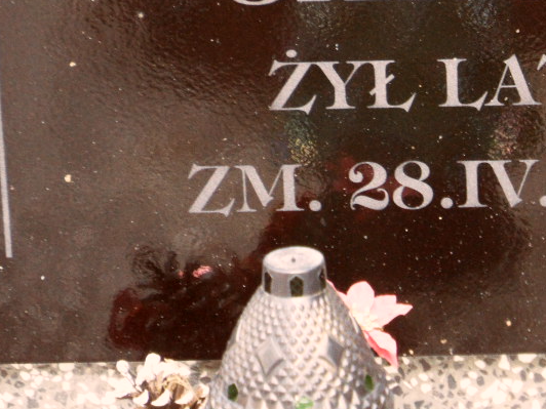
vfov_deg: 6.4
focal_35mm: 231
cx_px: 484
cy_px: 23
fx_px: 3644
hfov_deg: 8.5
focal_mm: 20
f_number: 4.4
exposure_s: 1/60
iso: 240
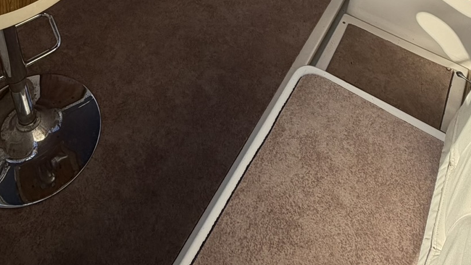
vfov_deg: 25.5
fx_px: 474
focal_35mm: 38
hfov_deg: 52.7
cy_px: -103
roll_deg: -1.8
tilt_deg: -32.4
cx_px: 216
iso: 40
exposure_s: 1/514
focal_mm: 2.22
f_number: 2.2
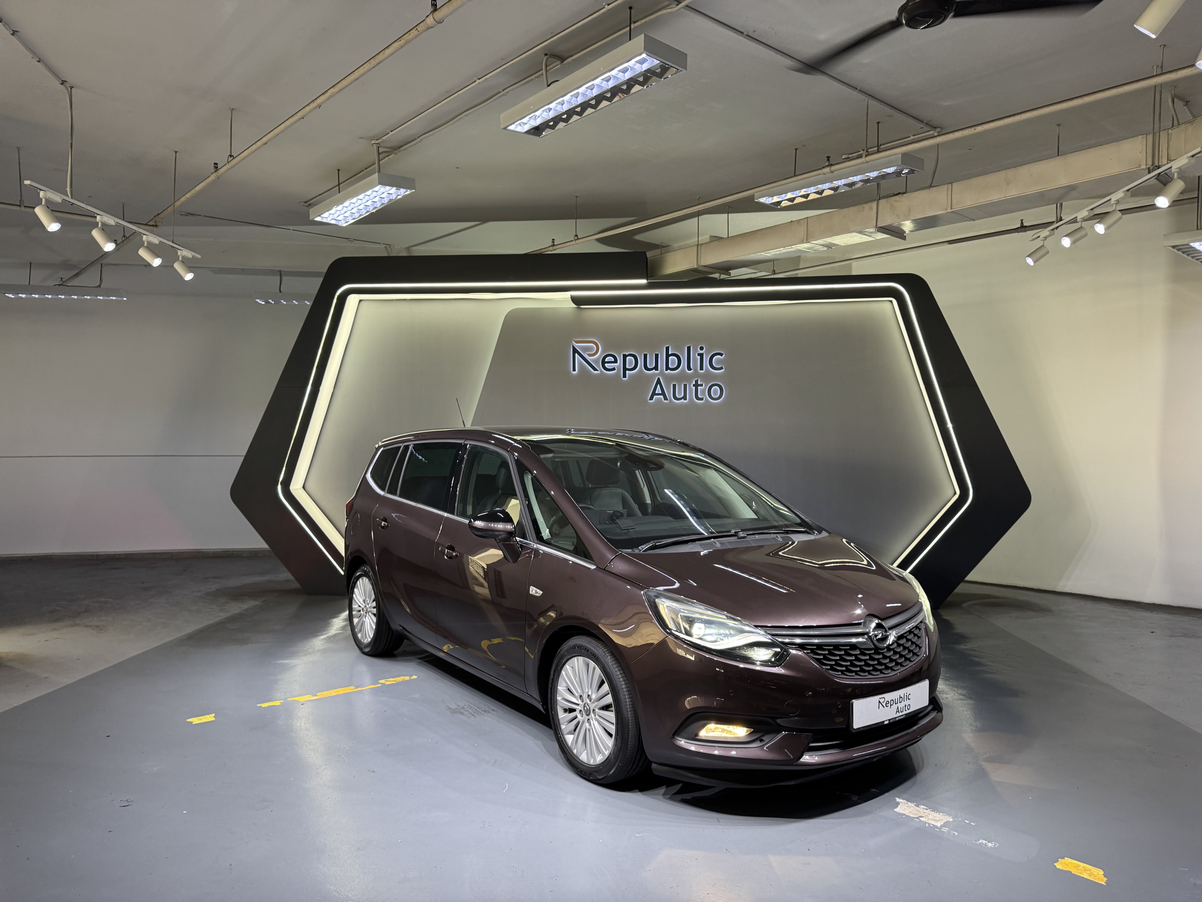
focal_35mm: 24
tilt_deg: -2.0
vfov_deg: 56.8
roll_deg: -0.1
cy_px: 451
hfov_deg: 71.6
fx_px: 833
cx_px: 601
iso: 200
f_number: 1.78
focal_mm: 6.76
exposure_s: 1/101
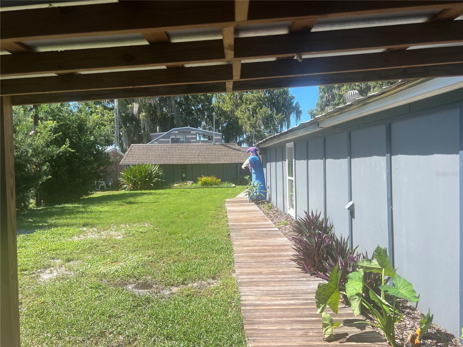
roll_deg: +0.5
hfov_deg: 67.3
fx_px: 348
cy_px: 174
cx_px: 232
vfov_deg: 53.1
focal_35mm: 26
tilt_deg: -2.0
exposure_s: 1/1972
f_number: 1.5
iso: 50
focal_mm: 5.7
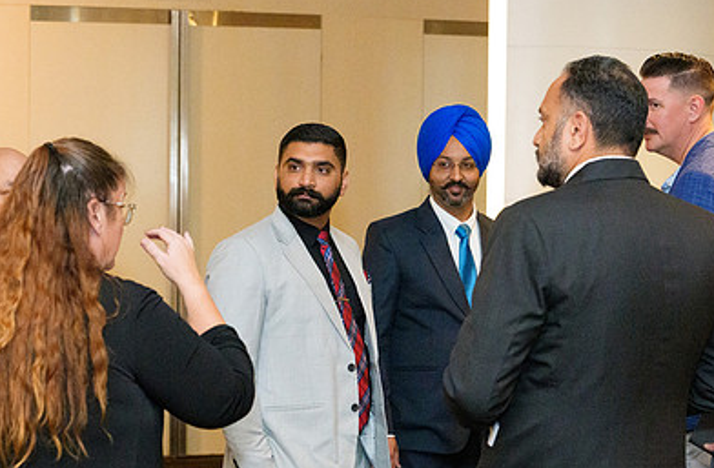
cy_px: 341
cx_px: 251
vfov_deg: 15.5
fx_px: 1717
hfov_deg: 23.4
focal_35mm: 87
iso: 12800
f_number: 4
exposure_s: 1/160
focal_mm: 50
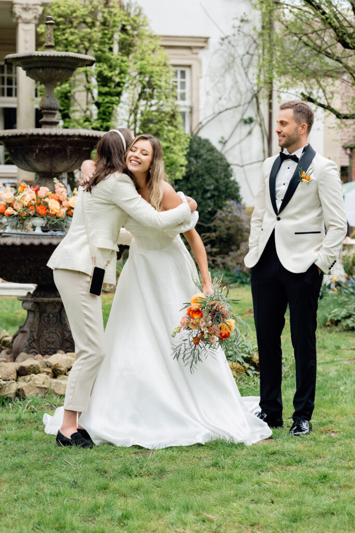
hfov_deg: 16.1
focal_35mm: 85
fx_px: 1257
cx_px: 178
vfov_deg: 23.9
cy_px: 266
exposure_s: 1/250
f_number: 4.5
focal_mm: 85
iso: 320
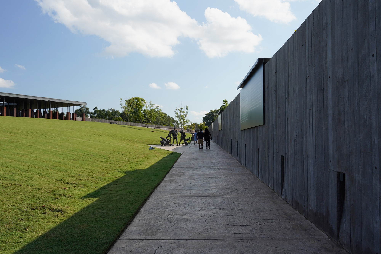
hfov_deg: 60.3
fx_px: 328
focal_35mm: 31
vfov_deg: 42.3
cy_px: 127
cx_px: 190
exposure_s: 1/100
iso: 400
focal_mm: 31
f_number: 14
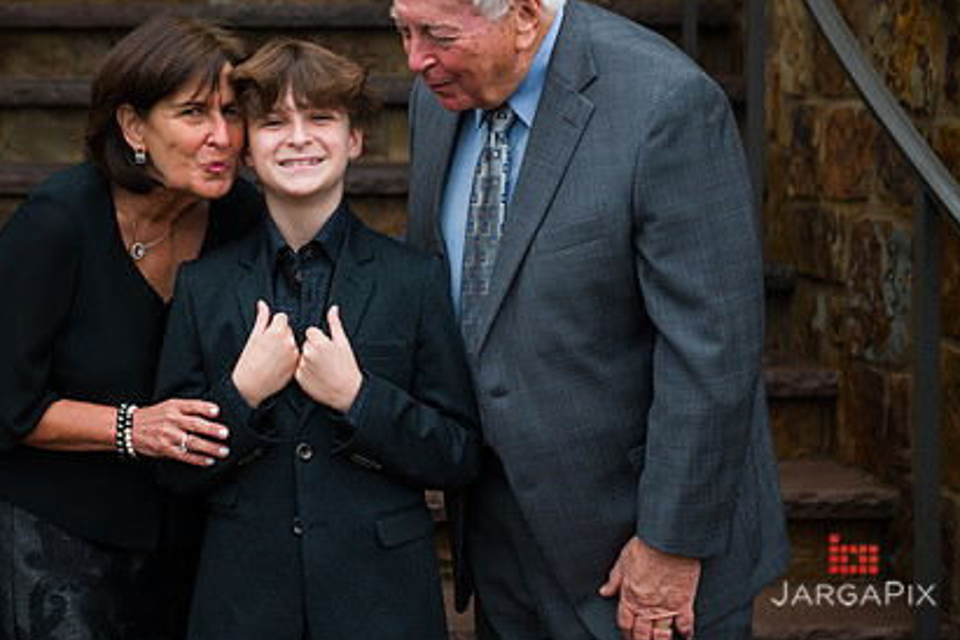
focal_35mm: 88
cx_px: 319
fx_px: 2346
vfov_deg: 15.5
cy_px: 184
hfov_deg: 23.0
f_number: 4
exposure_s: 1/640
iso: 320
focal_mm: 58
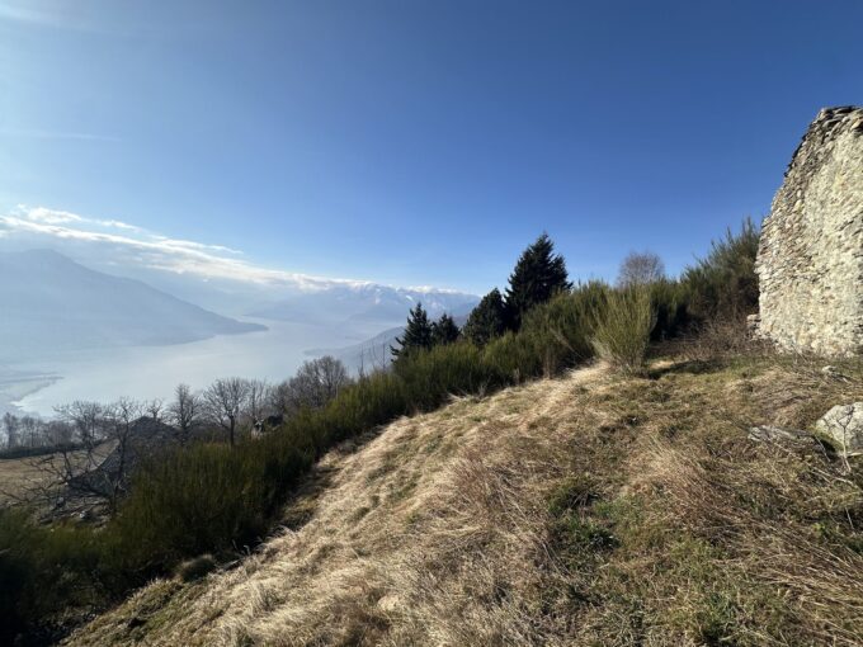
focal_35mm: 14
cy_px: 324
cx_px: 432
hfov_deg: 102.1
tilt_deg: -2.6
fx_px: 349
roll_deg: -5.0
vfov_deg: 85.7
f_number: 2.2
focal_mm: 2.22
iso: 40
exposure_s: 1/2174
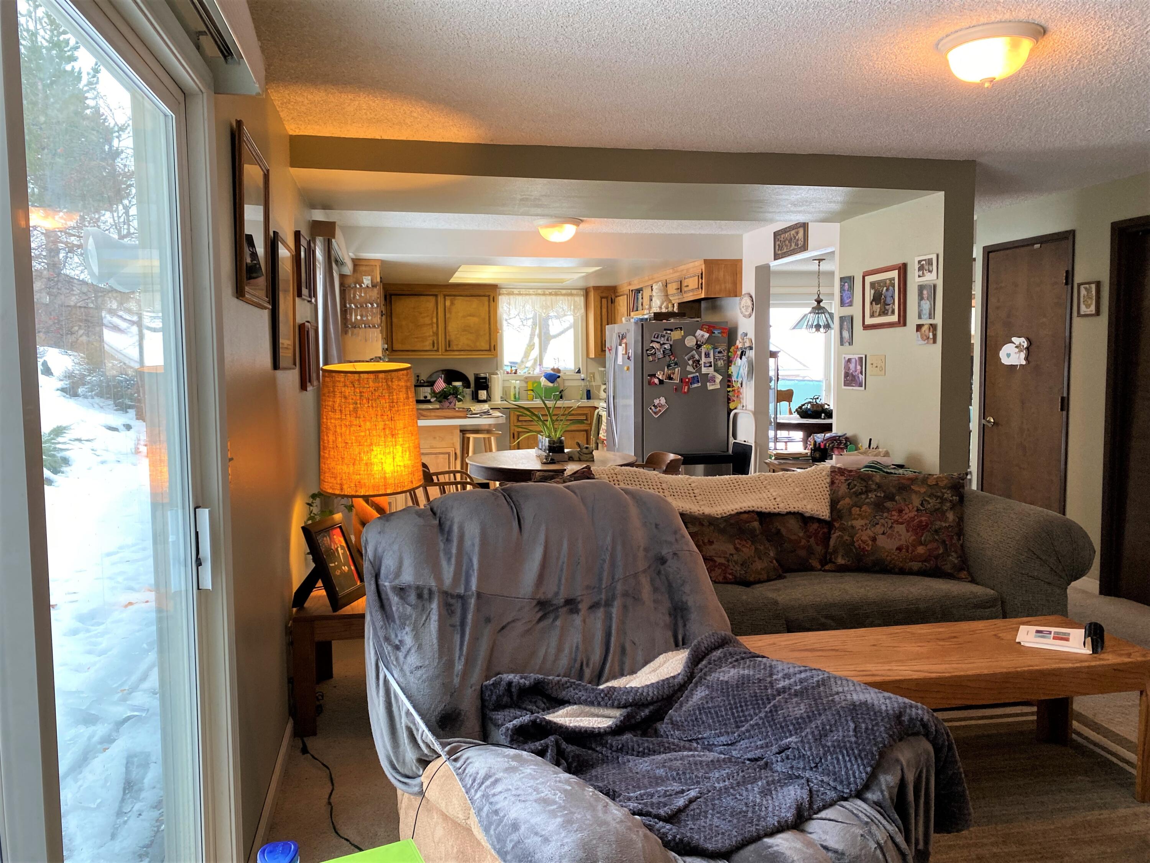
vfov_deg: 53.1
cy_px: 432
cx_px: 575
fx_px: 864
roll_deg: +0.0
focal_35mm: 26
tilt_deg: -5.2
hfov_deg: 67.3
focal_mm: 4.25
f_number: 1.8
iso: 125
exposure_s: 1/60
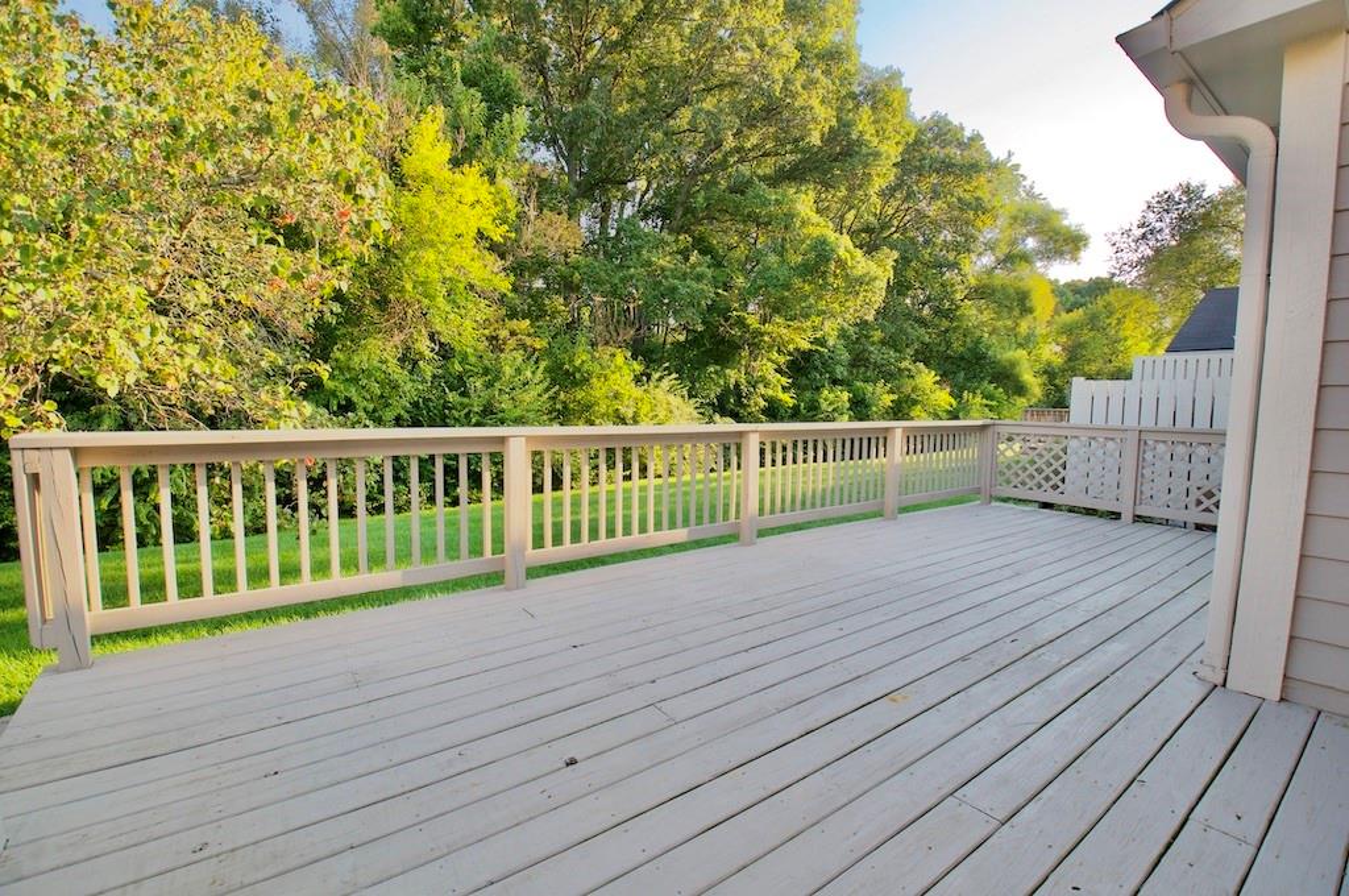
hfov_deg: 100.5
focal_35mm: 15
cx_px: 674
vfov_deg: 77.2
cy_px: 448
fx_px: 561
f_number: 6.3
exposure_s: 1/160
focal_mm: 10
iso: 200
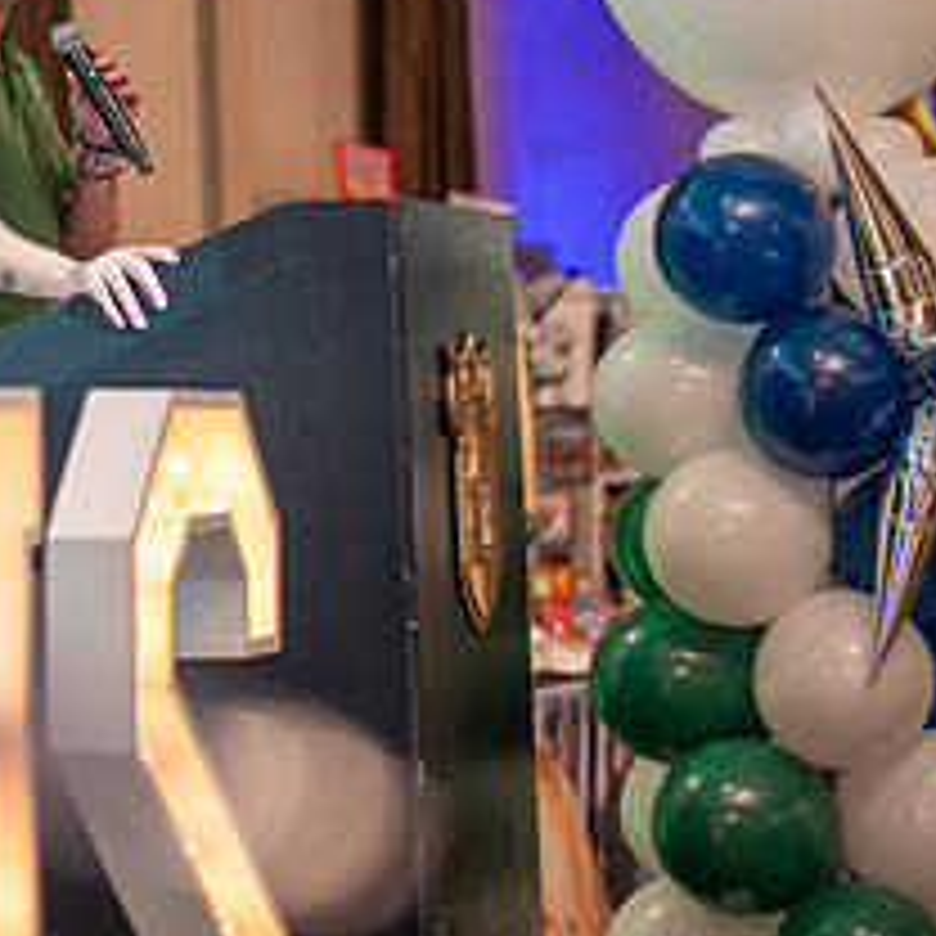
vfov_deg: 13.5
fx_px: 3916
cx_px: -4
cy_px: 72
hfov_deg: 13.4
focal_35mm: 128
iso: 1000
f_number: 1.2
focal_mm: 50
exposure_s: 1/500
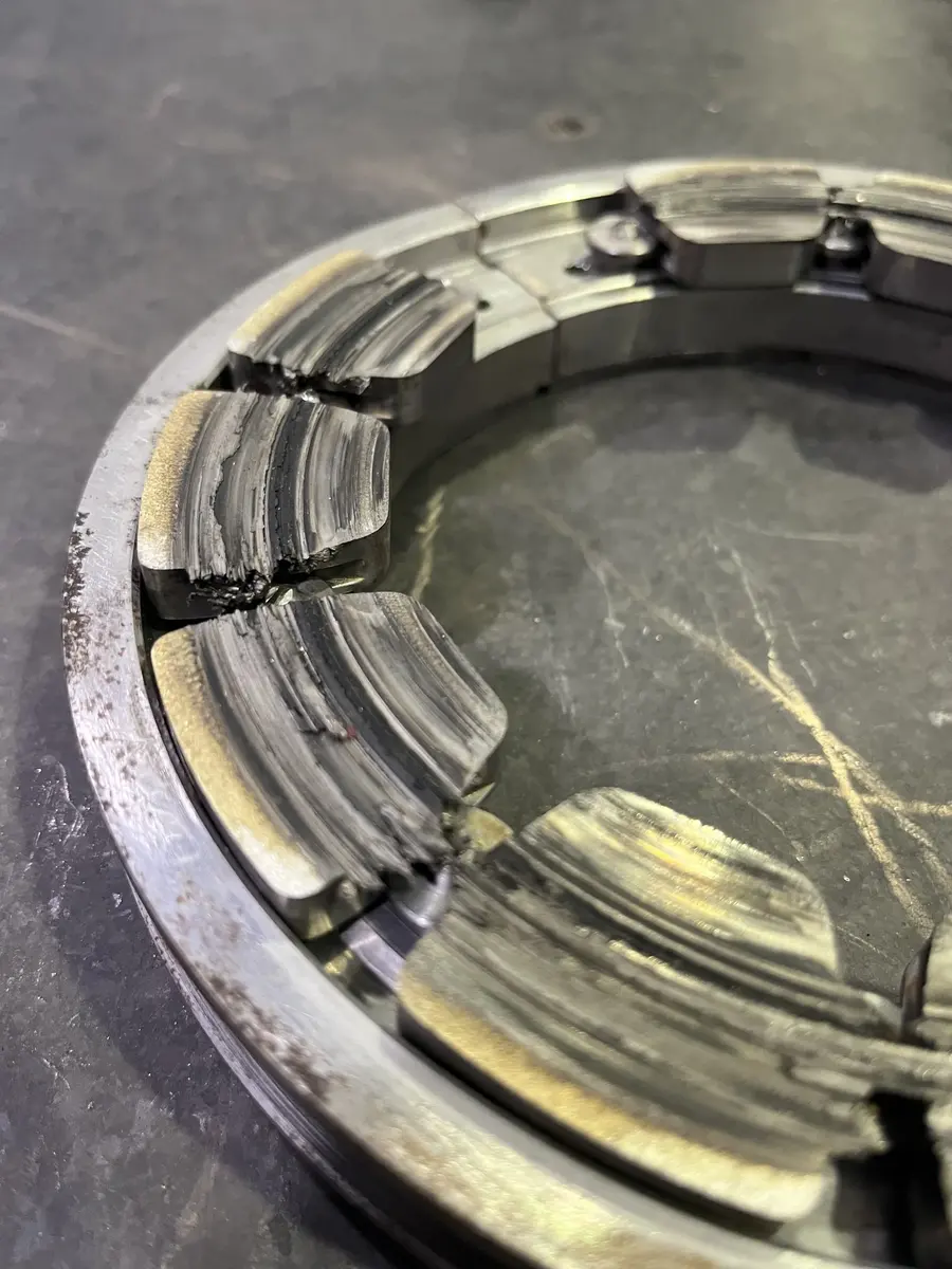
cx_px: 476
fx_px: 953
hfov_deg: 53.1
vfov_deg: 67.3
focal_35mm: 26
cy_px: 634
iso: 250
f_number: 1.6
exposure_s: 1/50
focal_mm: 5.1
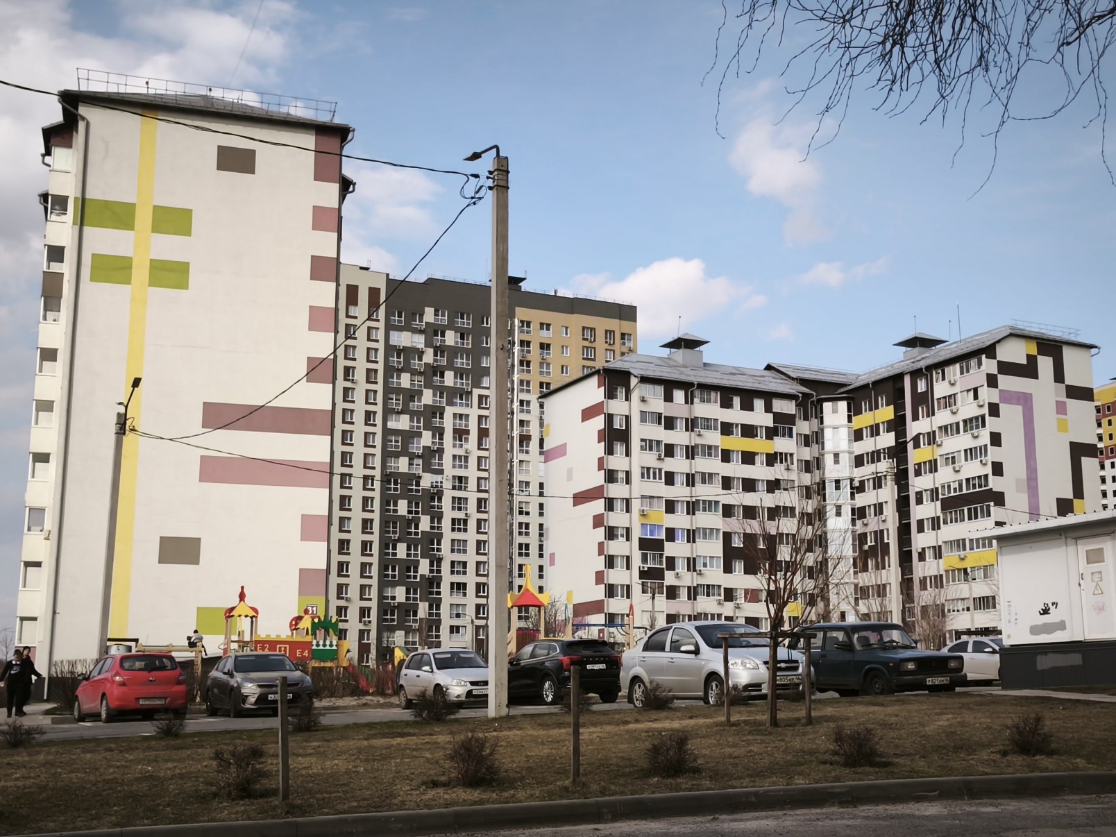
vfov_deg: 33.6
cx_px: 558
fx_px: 1386
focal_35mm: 43
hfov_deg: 43.9
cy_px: 418
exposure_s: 1/1587
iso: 80
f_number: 1.7
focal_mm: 5.35
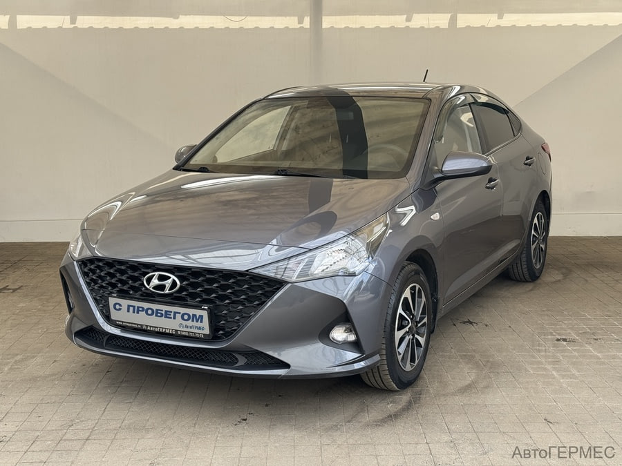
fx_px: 862
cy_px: 233
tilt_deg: -11.1
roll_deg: -0.4
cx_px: 311
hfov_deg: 39.7
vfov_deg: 30.3
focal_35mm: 48
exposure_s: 1/470
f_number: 1.78
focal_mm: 6.76
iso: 64
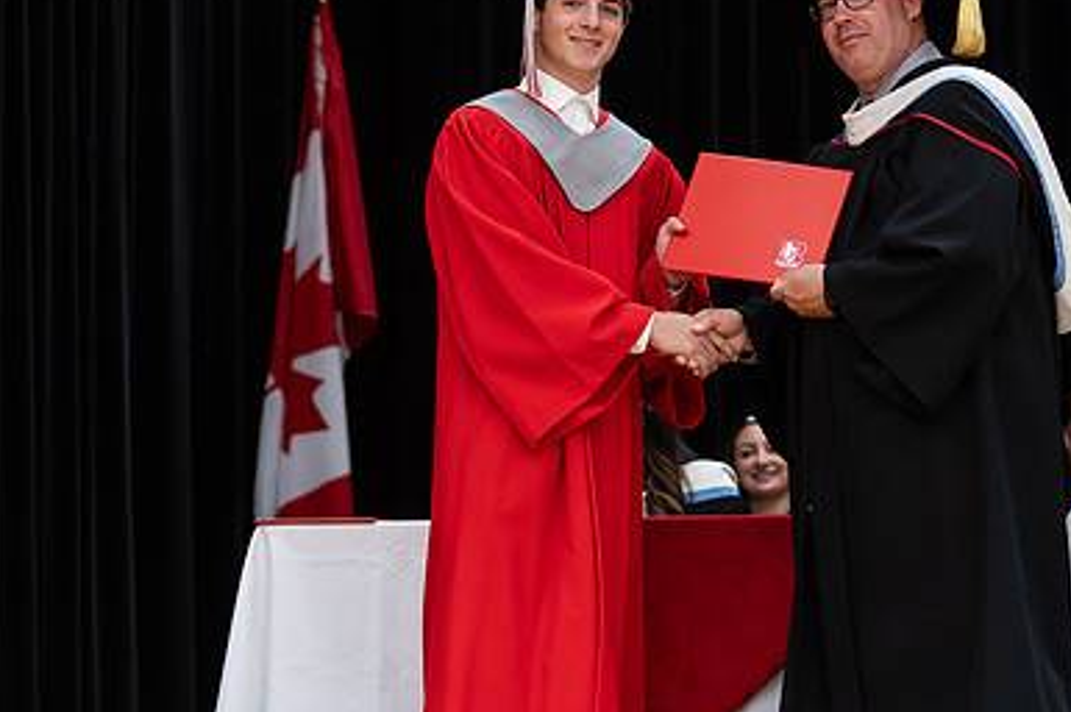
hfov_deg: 11.6
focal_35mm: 177
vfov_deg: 7.7
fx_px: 5261
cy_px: 425
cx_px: 566
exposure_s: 1/200
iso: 1000
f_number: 2.8
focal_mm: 85
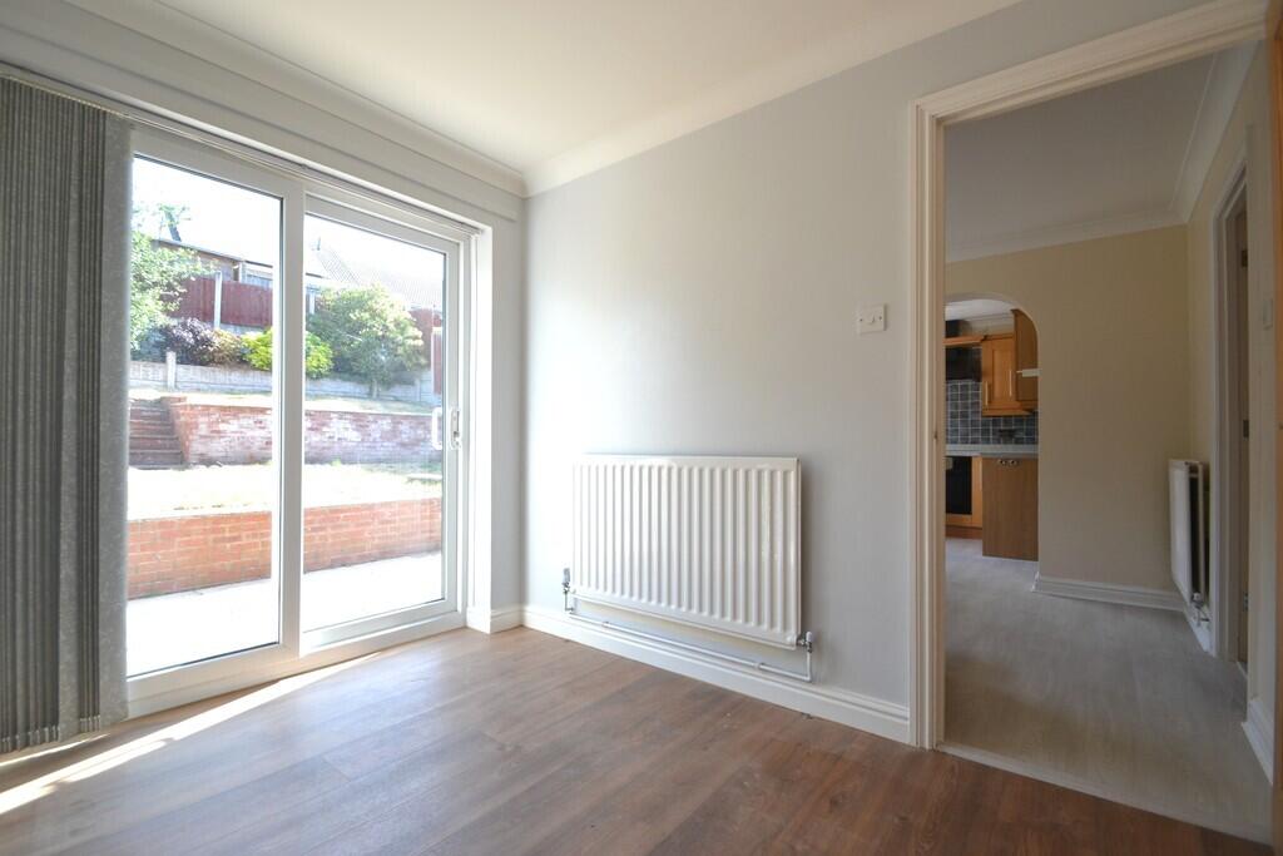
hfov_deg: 100.4
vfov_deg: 77.3
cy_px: 428
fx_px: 535
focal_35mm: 15
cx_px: 642
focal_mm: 10
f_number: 6.3
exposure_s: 1/100
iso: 400
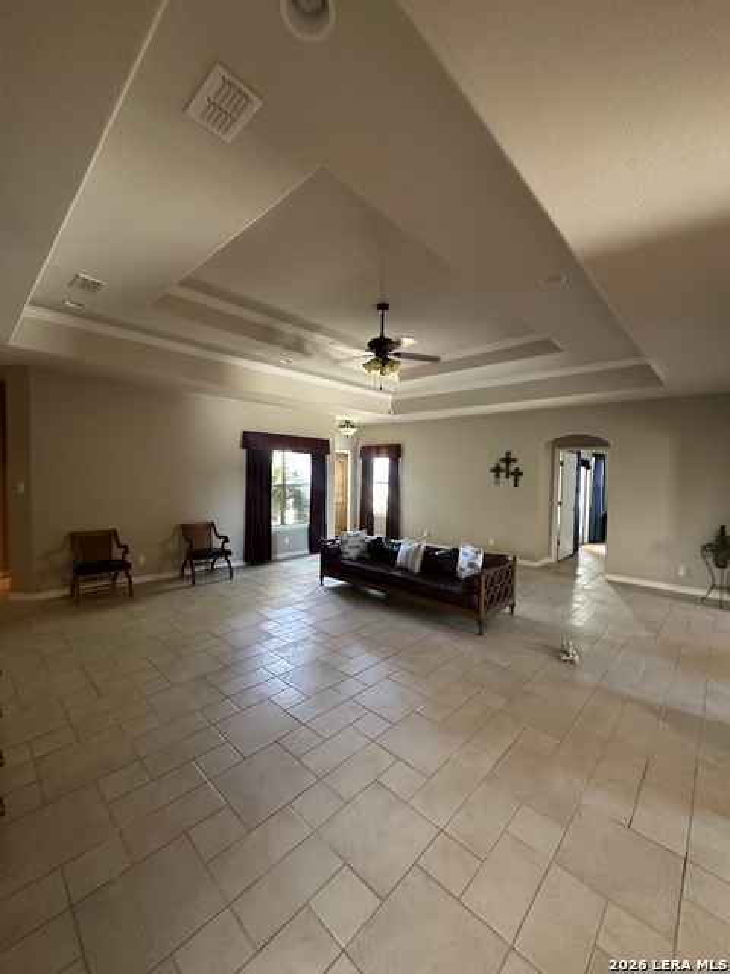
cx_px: 365
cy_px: 487
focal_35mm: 14
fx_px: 394
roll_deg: -1.8
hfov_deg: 85.7
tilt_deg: -1.4
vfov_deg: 102.1
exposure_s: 1/60
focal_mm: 2.22
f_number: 2.2
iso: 640
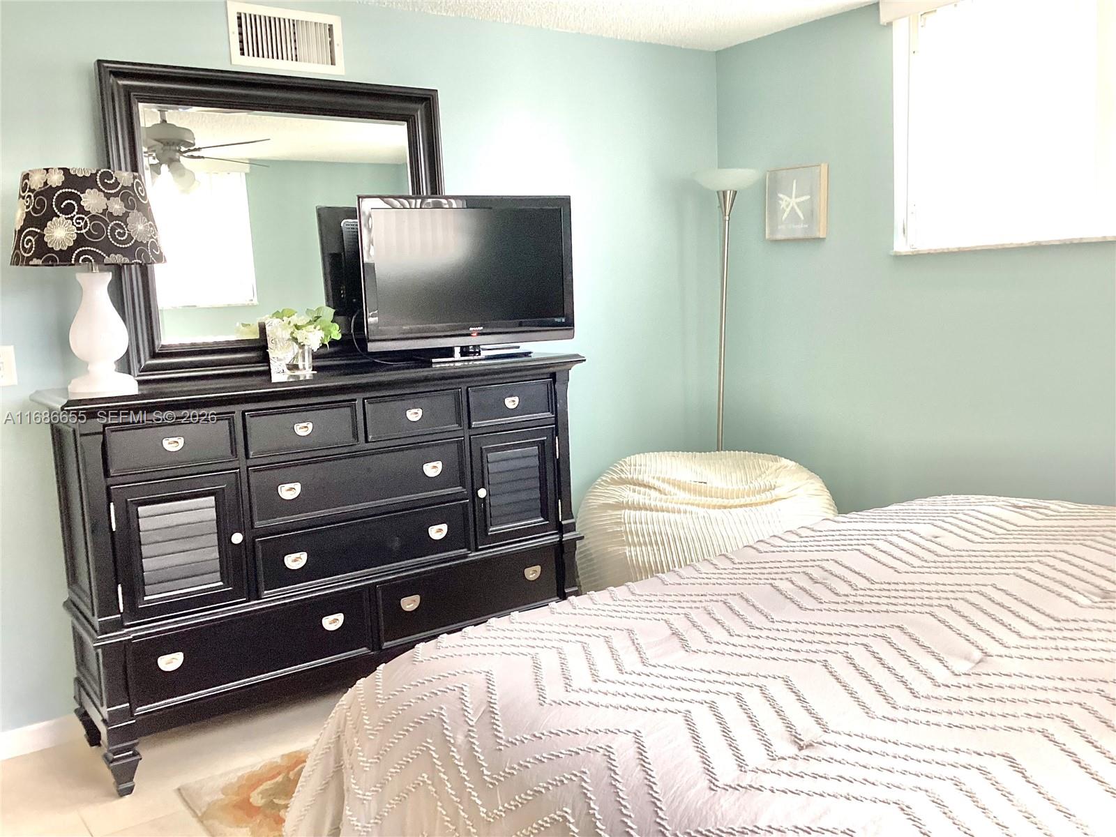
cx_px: 558
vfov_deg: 45.4
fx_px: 999
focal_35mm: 31
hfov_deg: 58.4
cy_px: 418
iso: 160
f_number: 2.4
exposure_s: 1/60
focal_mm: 3.3
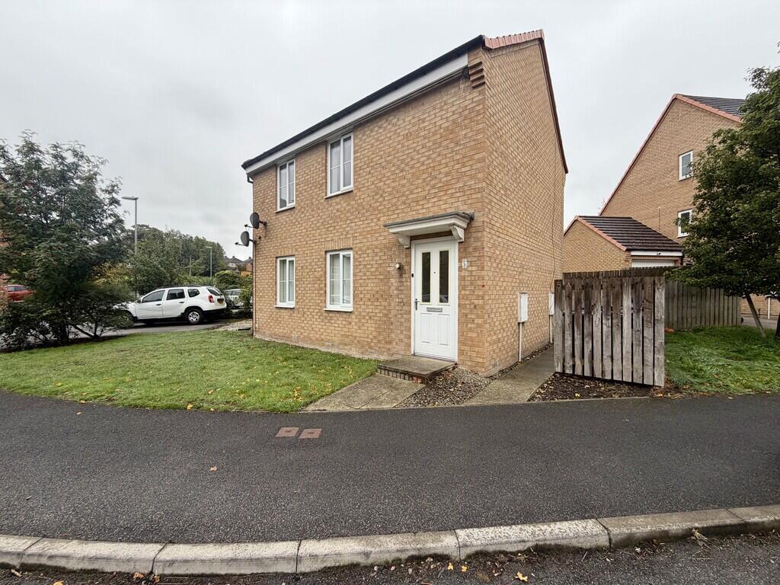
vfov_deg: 85.7
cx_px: 390
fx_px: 315
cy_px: 292
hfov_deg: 102.1
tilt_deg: +0.7
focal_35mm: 14
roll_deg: -1.2
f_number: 2.2
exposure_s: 1/144
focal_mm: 2.22
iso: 40
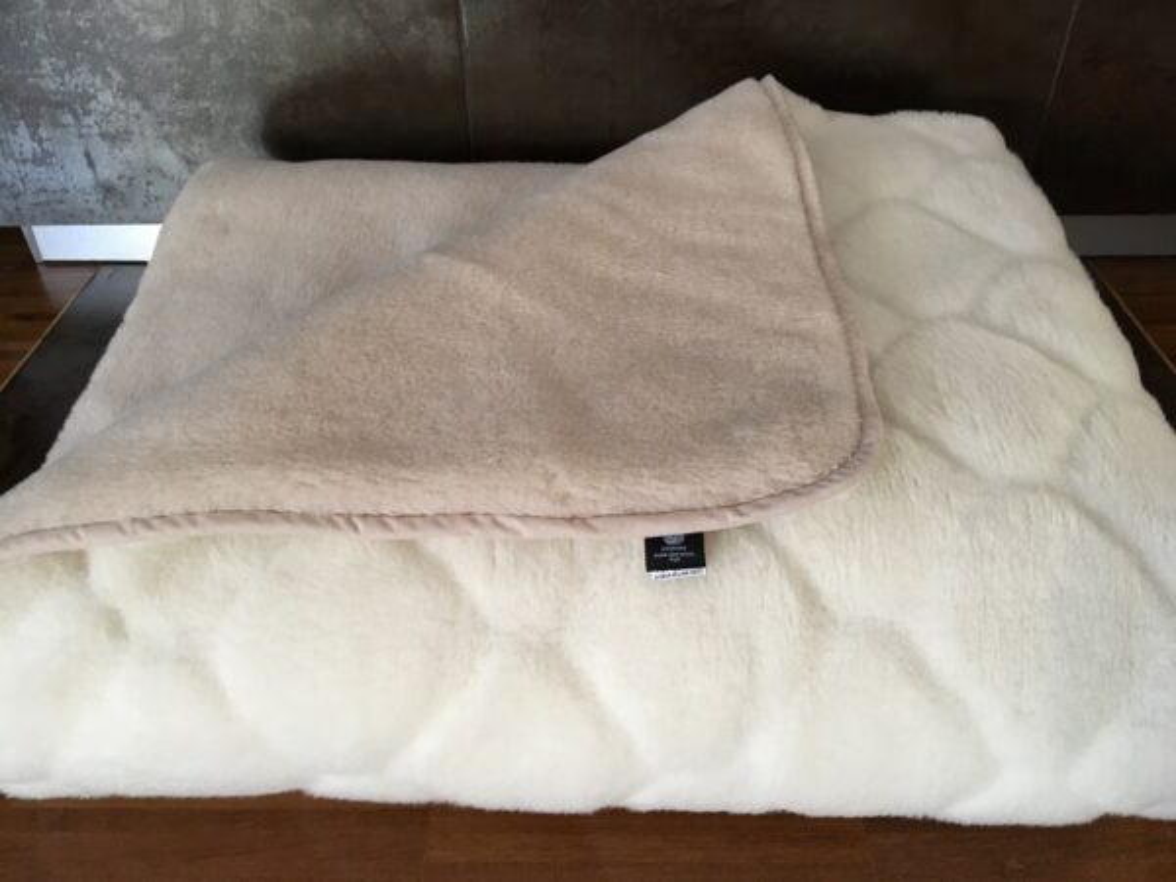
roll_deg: +1.2
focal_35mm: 29
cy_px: 441
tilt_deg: -40.3
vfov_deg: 48.2
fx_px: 985
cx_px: 588
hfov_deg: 61.7
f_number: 2.2
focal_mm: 4.15
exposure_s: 1/33
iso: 125
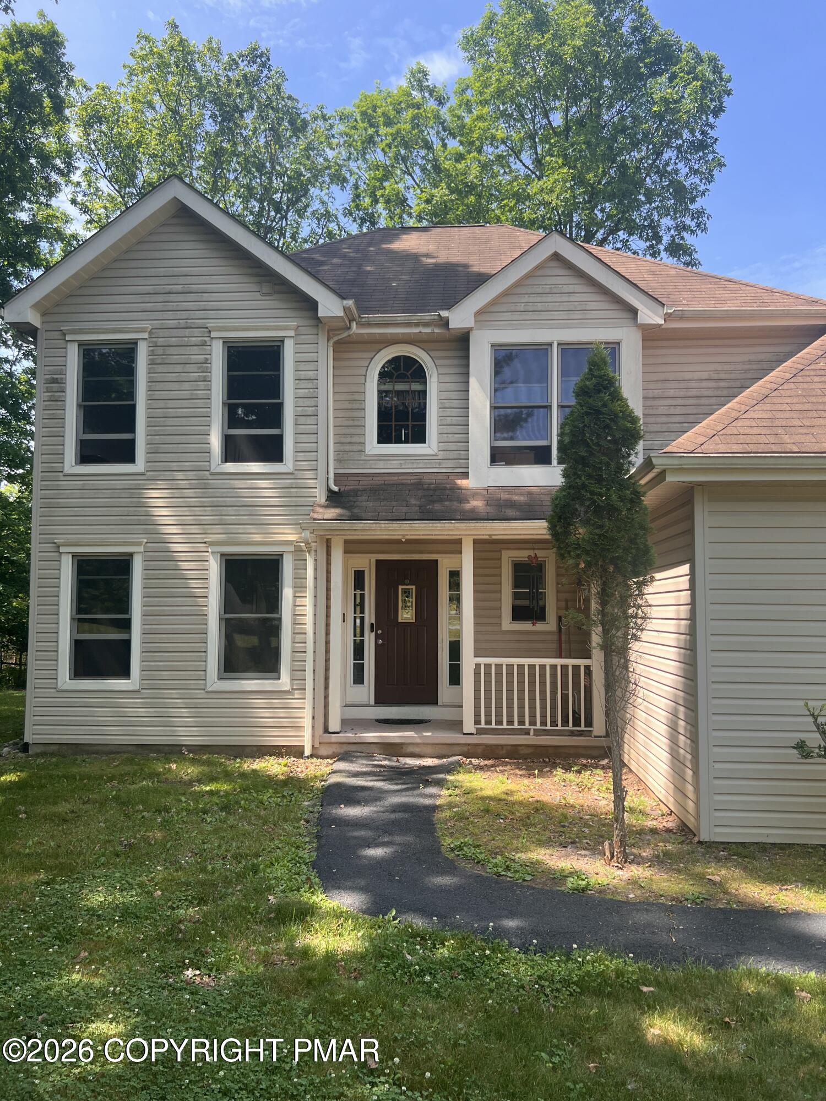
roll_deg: -0.3
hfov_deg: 53.1
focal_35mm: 26
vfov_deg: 67.3
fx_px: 827
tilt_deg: +5.5
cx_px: 413
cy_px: 550
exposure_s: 1/709
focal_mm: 5.7
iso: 50
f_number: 1.5
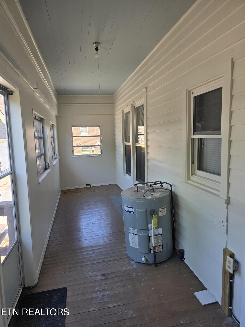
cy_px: 164
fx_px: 217
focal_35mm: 23
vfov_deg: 73.9
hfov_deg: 58.9
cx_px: 122
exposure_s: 1/180
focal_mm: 6.3
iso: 32
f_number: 1.7
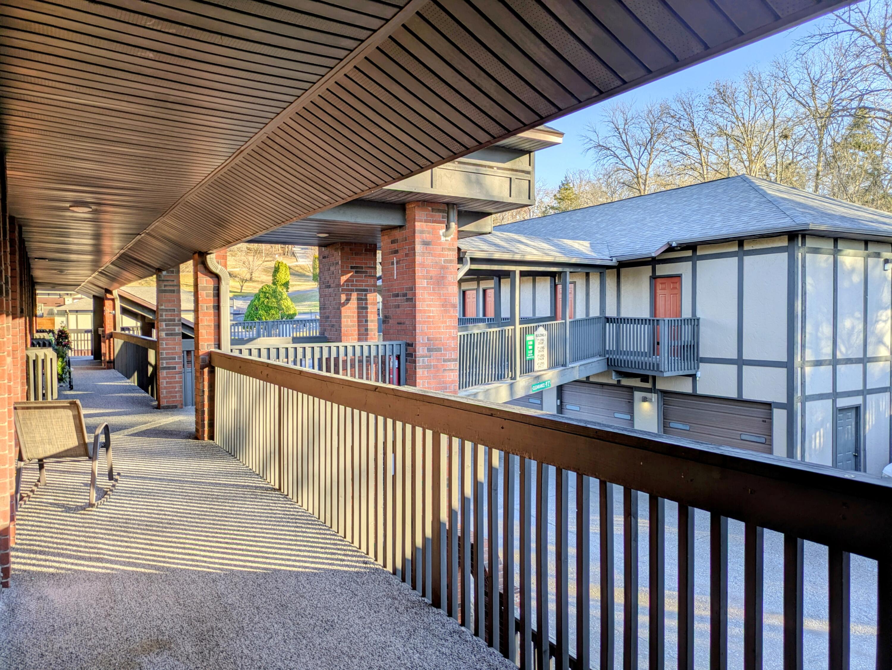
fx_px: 644
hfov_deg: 69.4
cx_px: 446
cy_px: 335
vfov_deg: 54.9
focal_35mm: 25
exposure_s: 1/547
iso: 47
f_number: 1.89
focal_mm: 5.43
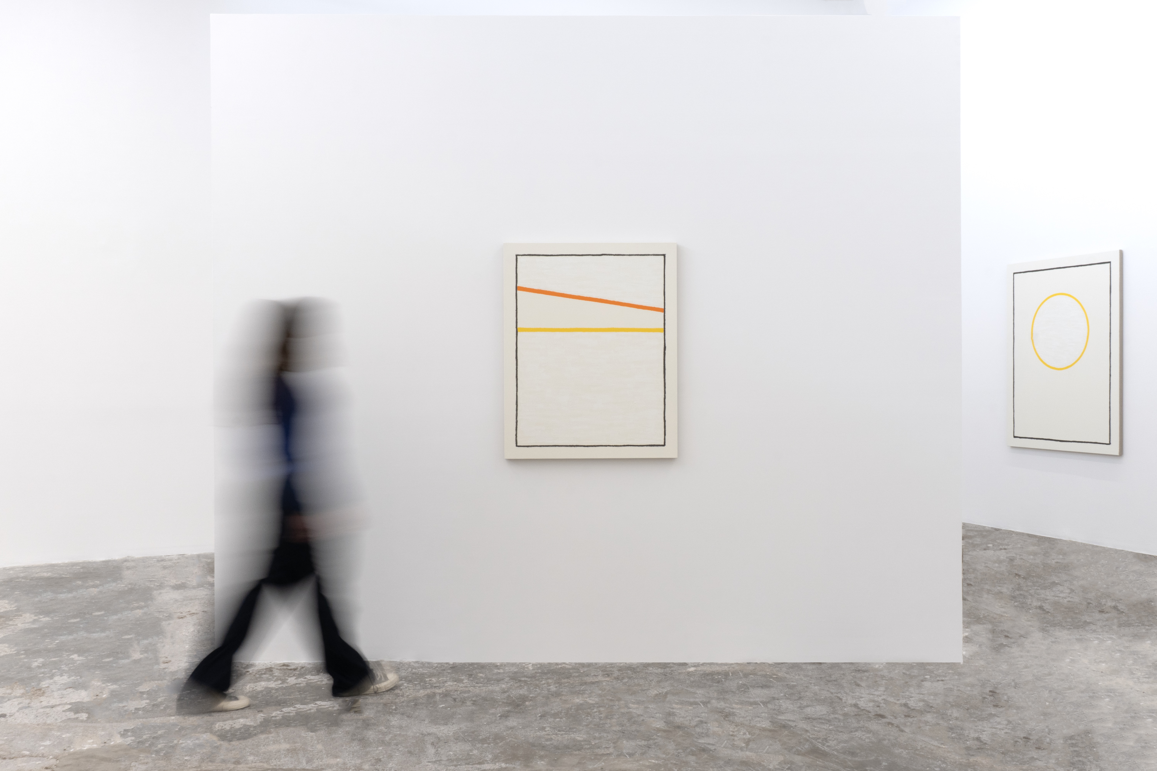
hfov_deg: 59.5
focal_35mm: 32
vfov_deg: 41.7
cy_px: 386
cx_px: 578
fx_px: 1012
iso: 320
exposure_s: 1/2.5
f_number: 20
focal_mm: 21
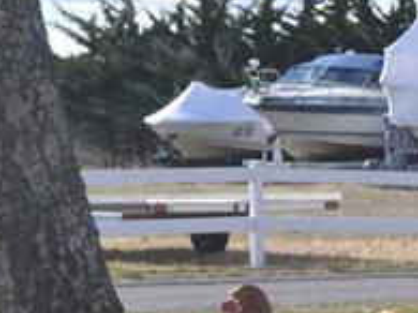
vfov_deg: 5.8
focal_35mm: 257
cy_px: 330
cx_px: 1048
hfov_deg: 7.2
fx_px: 3101
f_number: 7.1
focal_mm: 34
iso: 100
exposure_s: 1/200
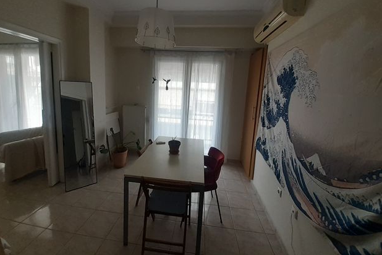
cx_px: 185
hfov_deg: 104.2
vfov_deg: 80.6
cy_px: 107
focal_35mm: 14
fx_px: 149
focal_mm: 1.13
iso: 200
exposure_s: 1/50
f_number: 2.2
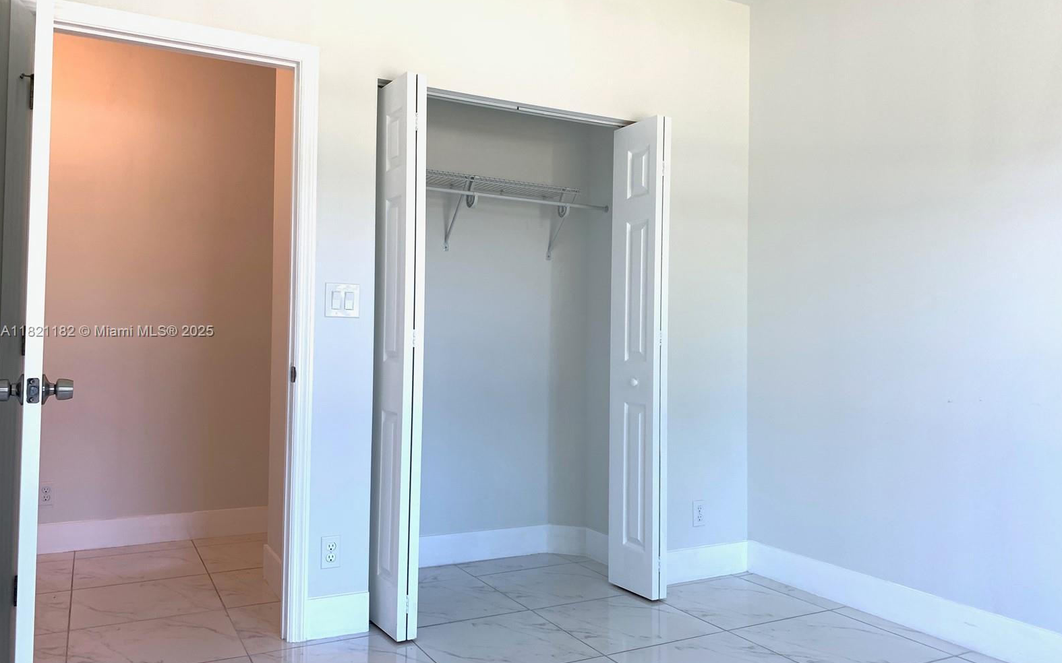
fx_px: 810
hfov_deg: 66.5
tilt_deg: +0.4
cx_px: 537
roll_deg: -0.7
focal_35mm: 28
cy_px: 332
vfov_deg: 44.5
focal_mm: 4.25
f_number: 1.8
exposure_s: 1/121
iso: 64
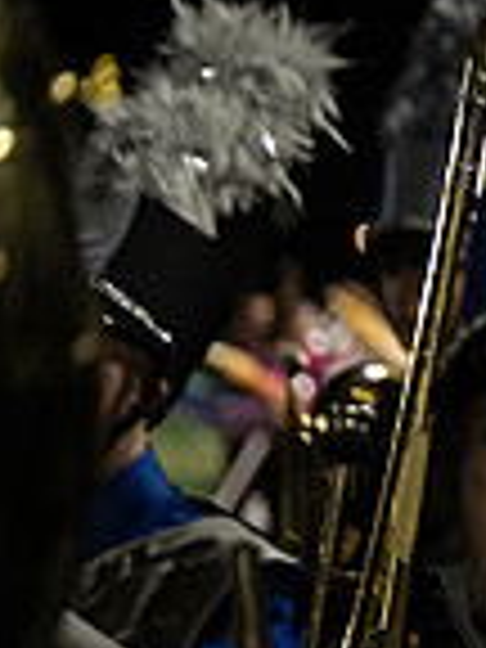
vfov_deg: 7.3
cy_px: 421
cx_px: 1220
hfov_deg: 5.3
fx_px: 5092
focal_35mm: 272
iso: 3200
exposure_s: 1/800
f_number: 2.8
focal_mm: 70
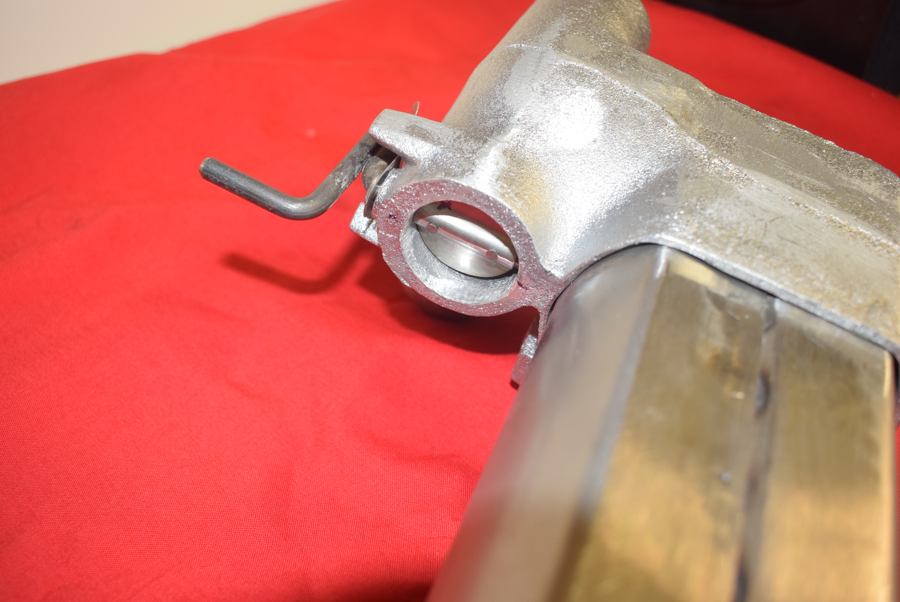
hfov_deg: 57.2
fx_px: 826
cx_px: 450
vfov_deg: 40.0
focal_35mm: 33
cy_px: 301
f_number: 5
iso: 800
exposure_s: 1/40
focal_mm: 22
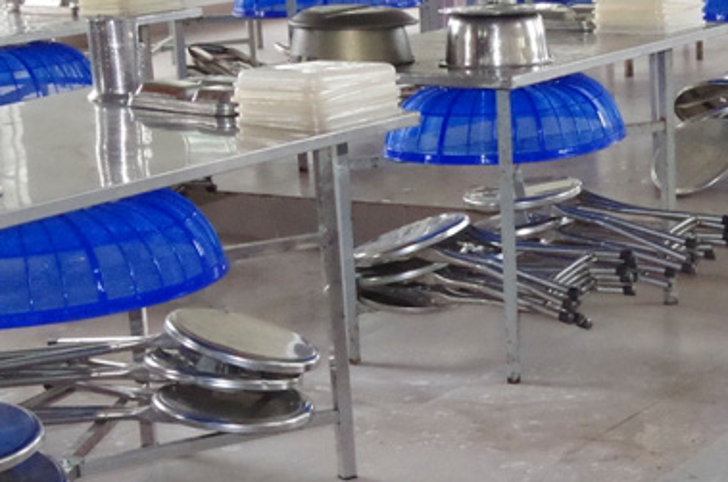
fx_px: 2079
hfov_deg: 19.3
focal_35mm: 103
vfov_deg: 13.2
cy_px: 328
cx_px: 713
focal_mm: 24
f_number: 7.1
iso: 3200
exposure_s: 1/60
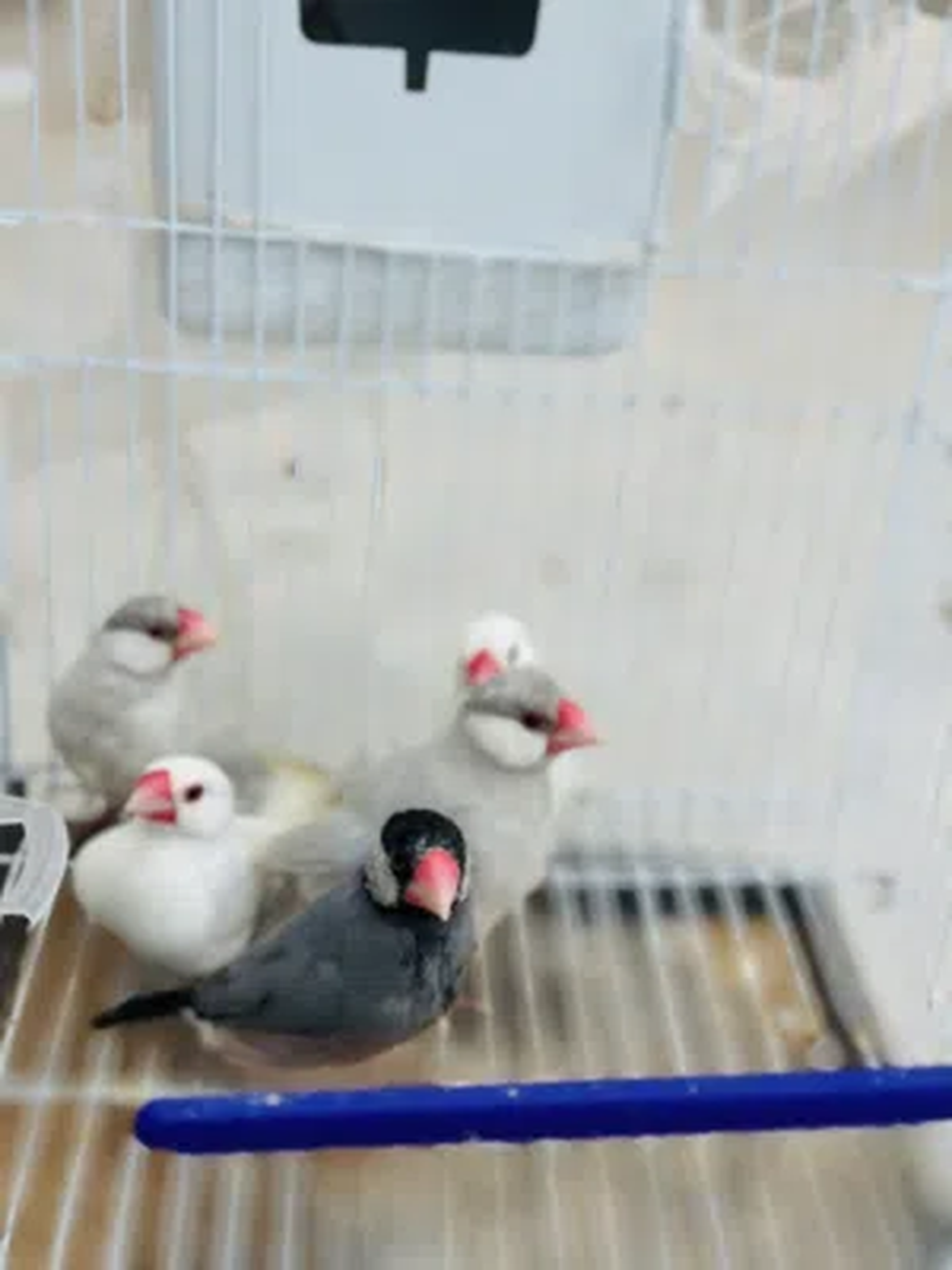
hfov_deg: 30.3
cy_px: 635
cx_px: 476
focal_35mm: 48
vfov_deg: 39.7
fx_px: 1760
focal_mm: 6.86
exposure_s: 1/121
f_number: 1.78
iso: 100
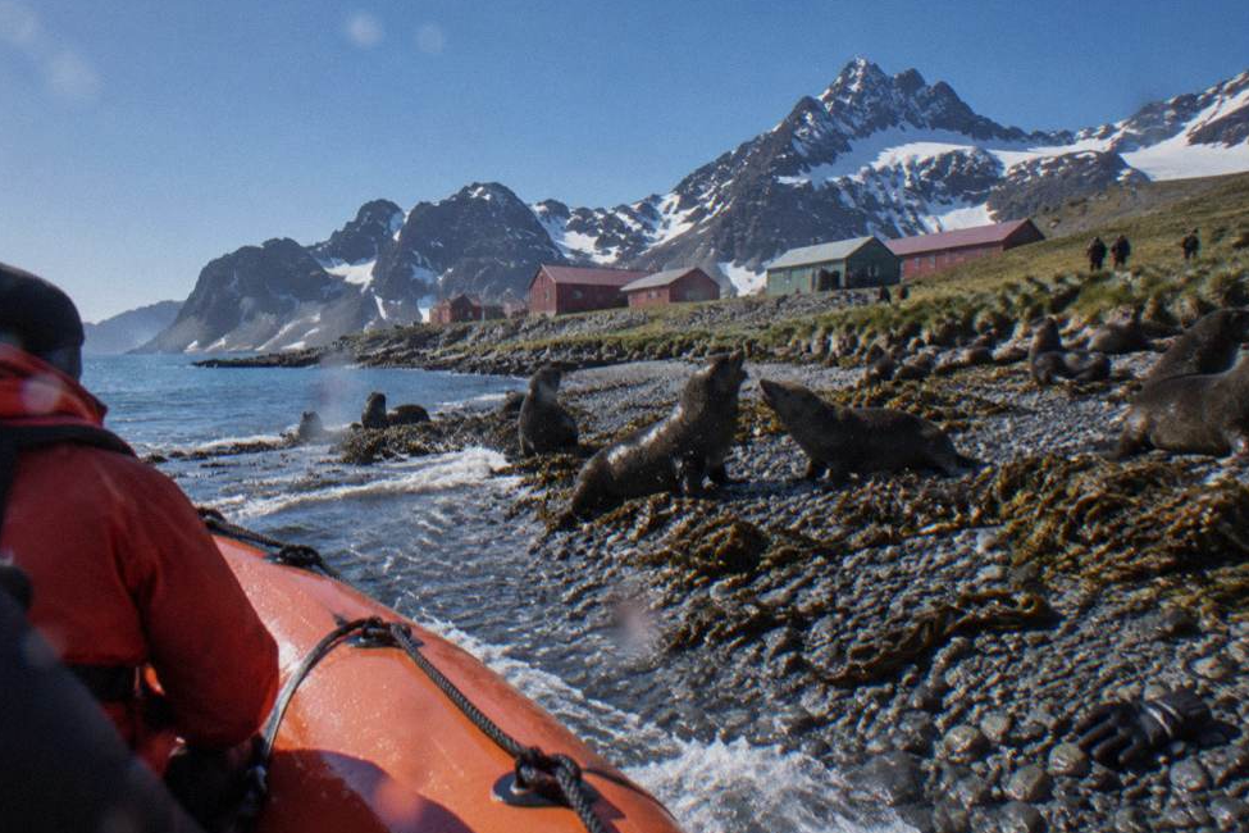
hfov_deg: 47.4
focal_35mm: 41
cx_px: 612
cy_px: 418
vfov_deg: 32.6
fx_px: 1422
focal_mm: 40
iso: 400
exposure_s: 1/1000
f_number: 5.6
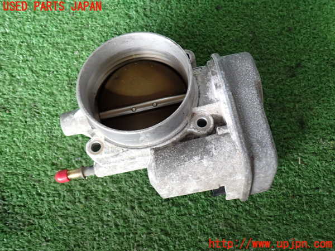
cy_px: 126
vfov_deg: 44.2
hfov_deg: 56.8
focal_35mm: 32
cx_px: 168
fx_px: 310
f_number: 2.4
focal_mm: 5.79
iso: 200
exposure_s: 1/30
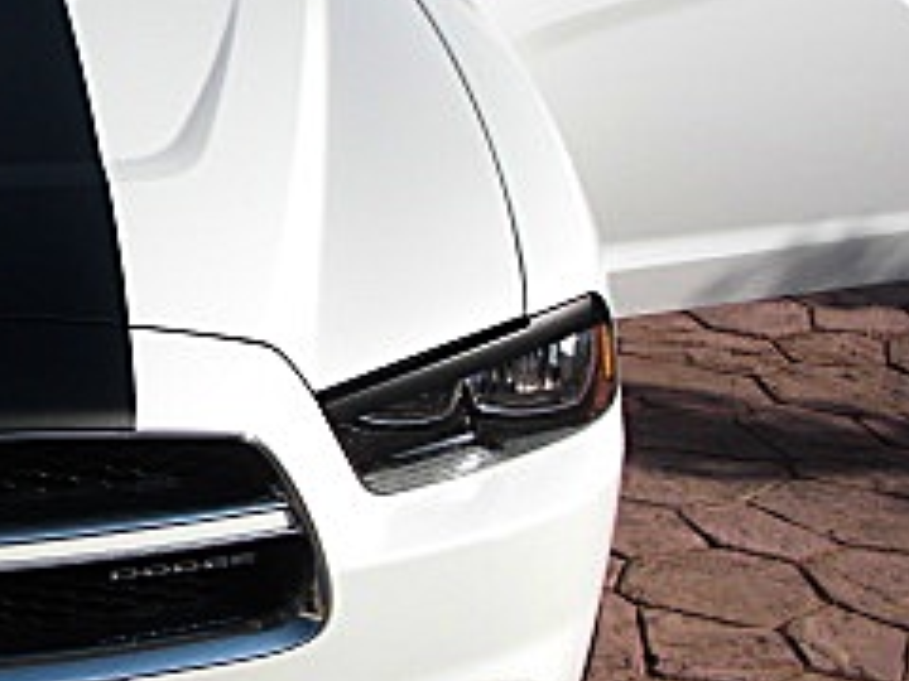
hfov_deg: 19.3
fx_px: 2521
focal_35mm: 96
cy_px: 212
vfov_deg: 15.4
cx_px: -167
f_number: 7.9
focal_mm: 6.3
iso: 50
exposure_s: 1/160
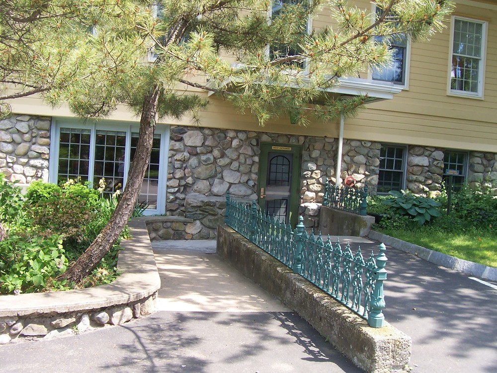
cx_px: 248
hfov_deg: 50.1
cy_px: 186
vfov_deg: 38.7
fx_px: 531
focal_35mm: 37
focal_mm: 5.6
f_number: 2.8
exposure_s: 1/350
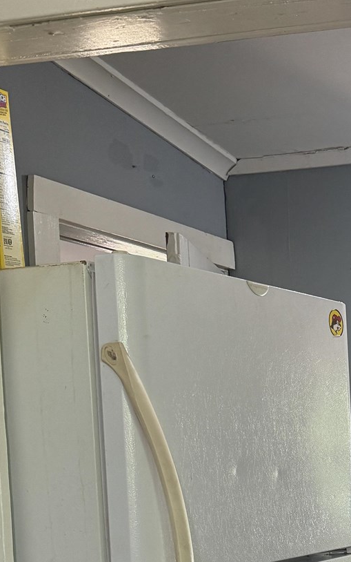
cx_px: 565
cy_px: 495
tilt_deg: -4.4
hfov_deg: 16.2
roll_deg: +0.9
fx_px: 1102
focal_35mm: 72
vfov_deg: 27.6
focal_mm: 6.76
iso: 125
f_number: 1.78
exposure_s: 1/60
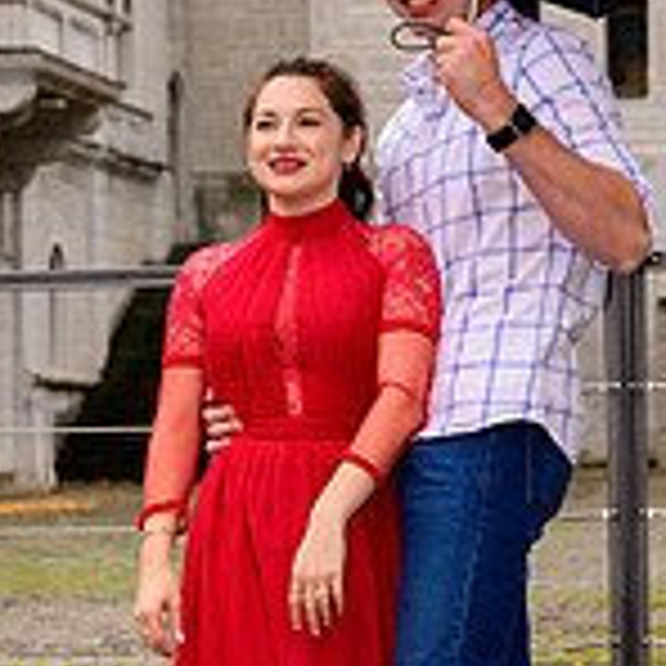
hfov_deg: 13.2
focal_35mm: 132
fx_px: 2873
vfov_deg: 13.2
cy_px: 364
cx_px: 331
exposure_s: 1/400
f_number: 4.5
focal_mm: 51
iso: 400
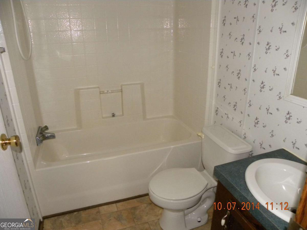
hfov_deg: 67.3
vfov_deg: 53.1
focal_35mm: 26
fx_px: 231
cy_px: 115
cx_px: 154
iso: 400
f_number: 2.8
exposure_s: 1/30
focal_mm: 4.6
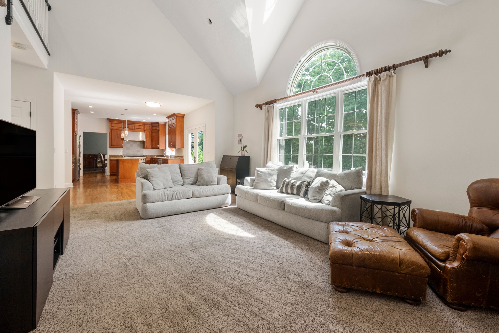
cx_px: 265
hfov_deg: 100.2
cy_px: 160
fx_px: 208
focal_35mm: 15
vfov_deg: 77.4
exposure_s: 1/6
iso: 250
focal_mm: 14
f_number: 9
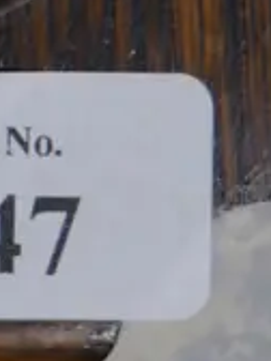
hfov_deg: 3.7
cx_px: -355
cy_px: -477
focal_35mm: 391
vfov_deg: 4.9
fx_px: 4081
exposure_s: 1/80
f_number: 5.4
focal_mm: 32
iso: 320
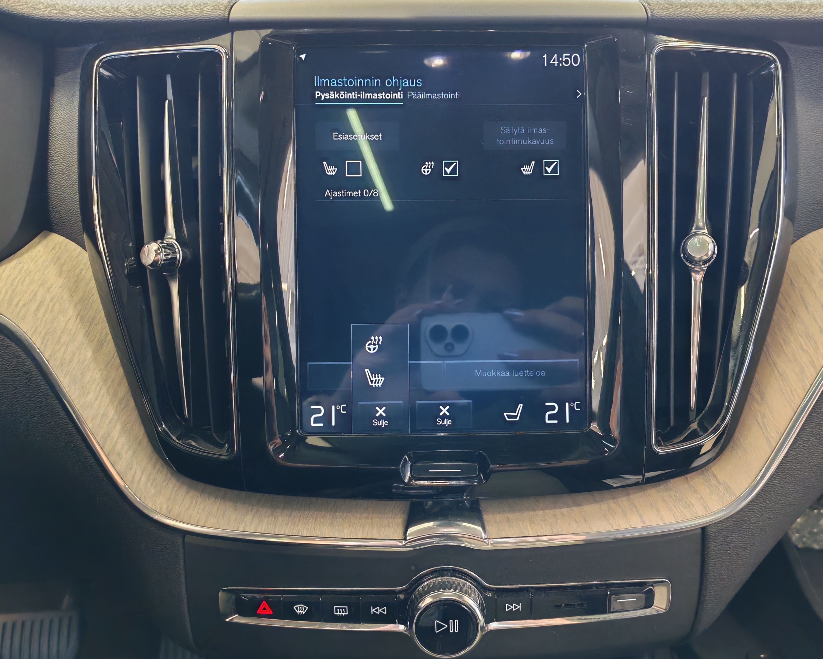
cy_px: 326
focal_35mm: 35
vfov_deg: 42.2
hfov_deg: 51.5
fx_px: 853
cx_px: 445
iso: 1965
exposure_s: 1/50
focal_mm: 6.12
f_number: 1.9
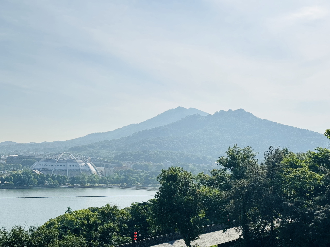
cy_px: 124
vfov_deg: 30.3
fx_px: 458
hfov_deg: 39.7
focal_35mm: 48
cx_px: 165
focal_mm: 6.76
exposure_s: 1/5848
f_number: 1.78
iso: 64
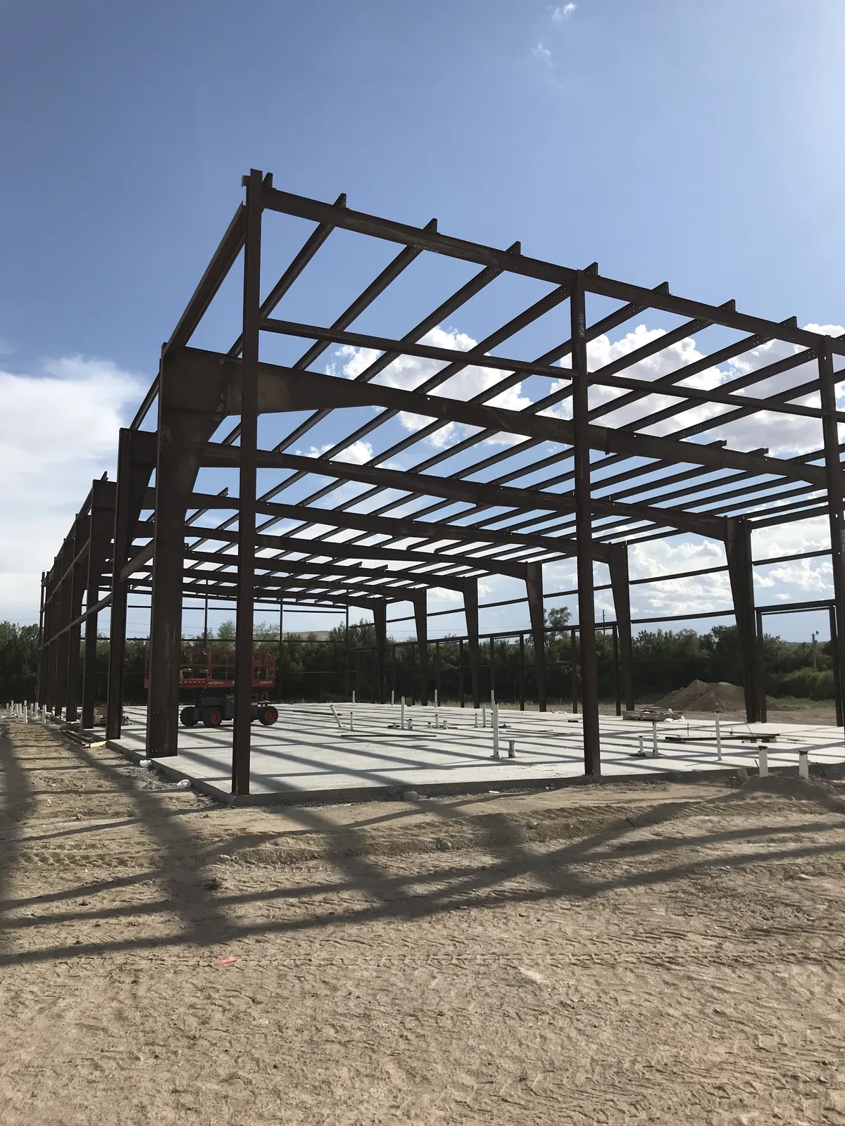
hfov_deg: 49.7
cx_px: 422
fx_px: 911
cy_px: 563
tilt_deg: +7.0
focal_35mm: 28
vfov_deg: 63.4
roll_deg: +0.3
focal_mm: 3.99
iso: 20
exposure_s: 1/5051
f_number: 1.8
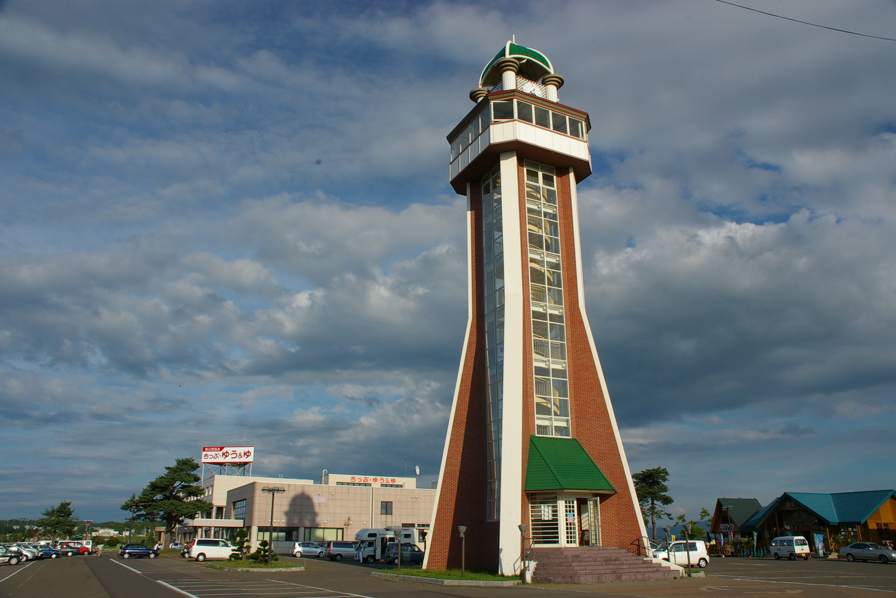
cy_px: 299
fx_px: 672
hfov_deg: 67.4
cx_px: 448
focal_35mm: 27
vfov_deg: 47.9
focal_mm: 18
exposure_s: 1/60
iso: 200
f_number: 13
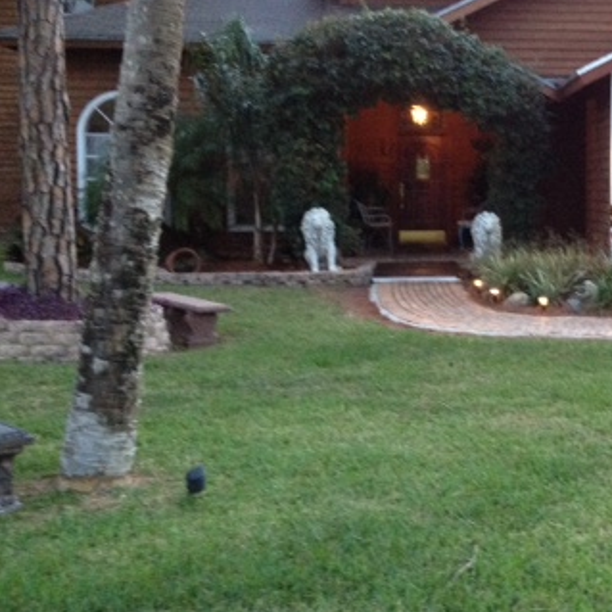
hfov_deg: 26.5
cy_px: 244
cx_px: 581
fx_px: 1240
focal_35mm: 62
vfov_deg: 27.7
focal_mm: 4.28
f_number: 2.4
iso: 320
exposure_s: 1/20
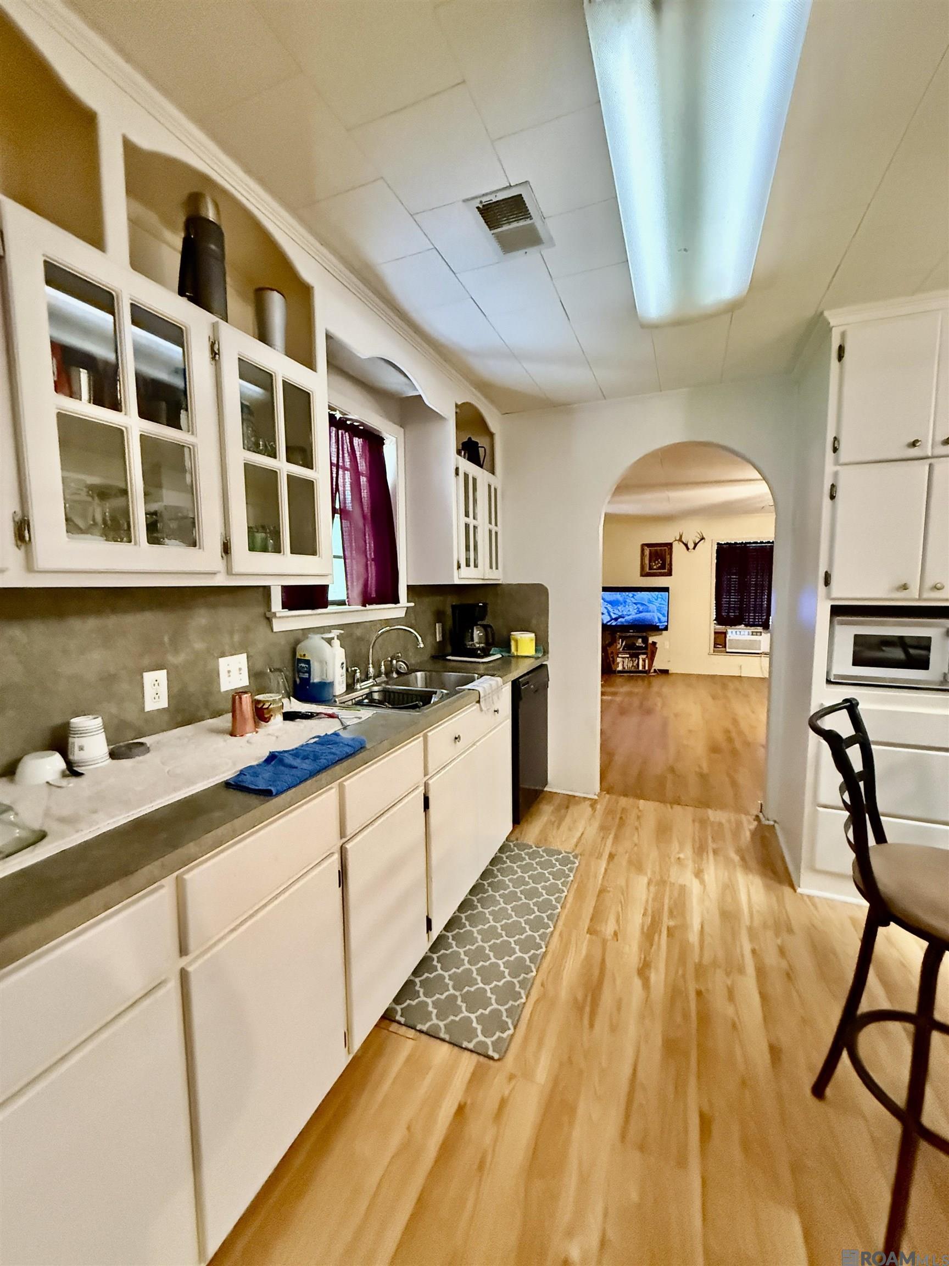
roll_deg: -0.4
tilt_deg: -4.1
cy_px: 633
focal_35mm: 14
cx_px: 474
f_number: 2.2
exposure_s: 1/60
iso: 1000
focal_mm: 2.22
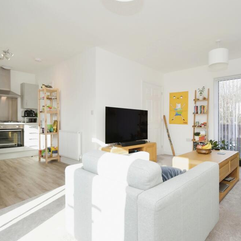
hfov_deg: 73.4
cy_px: 125
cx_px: 152
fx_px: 158
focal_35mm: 20
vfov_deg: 74.8
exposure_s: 1/250
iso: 400
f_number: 8
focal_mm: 10
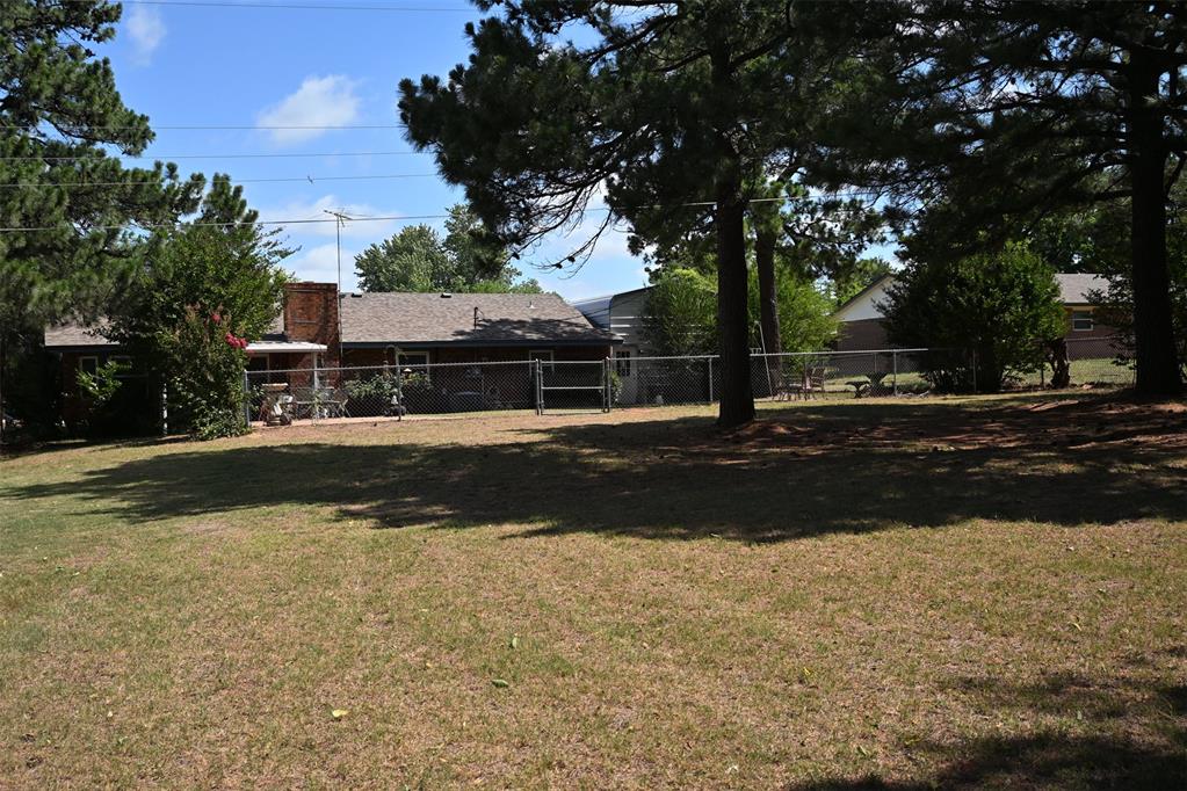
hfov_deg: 53.1
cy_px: 396
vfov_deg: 36.9
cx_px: 594
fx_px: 1187
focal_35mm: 36
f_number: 4.5
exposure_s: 1/2500
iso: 200
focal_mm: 24
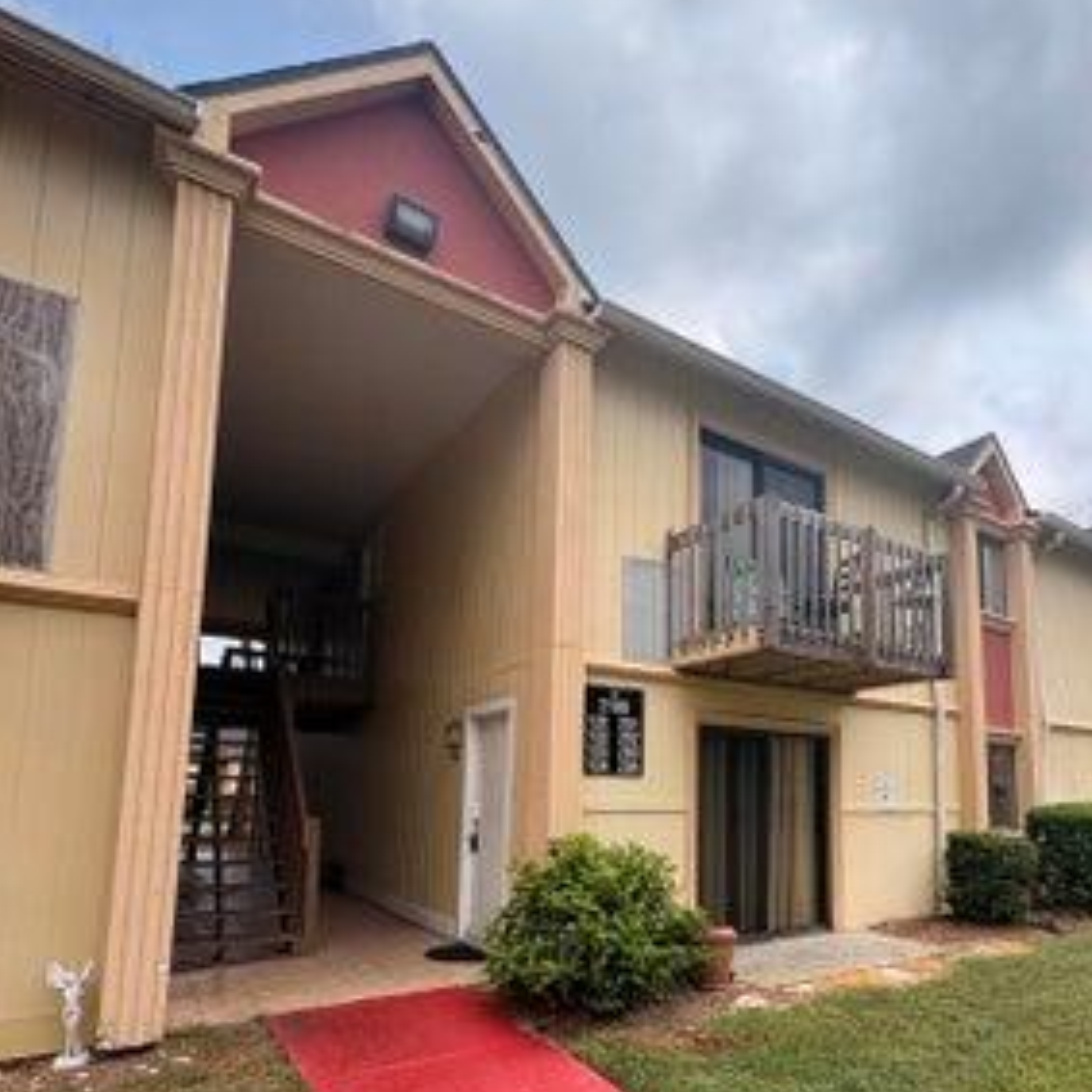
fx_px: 749
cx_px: 687
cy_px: 710
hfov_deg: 70.9
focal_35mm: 21
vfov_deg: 70.5
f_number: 2.2
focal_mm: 2.22
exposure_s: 1/1420
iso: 64
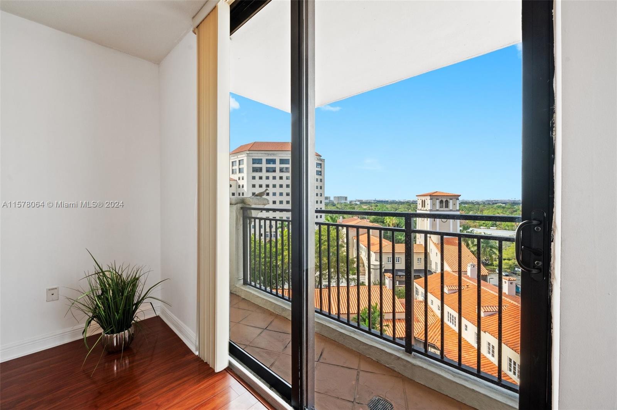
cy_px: 205
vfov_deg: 81.1
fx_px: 240
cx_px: 308
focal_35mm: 14
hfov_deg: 104.3
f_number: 8
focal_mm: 14
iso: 200
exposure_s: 1/30
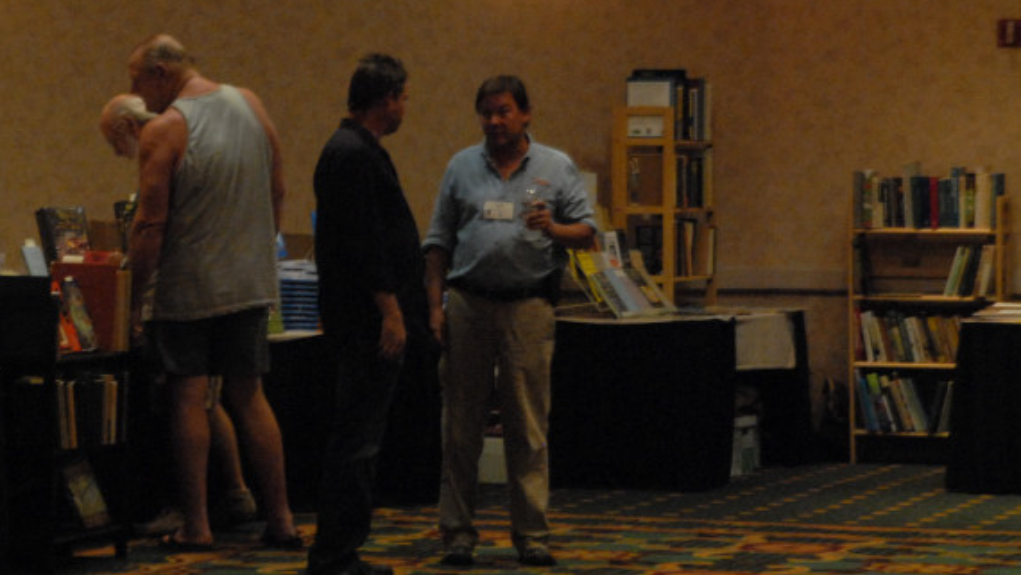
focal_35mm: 166
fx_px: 4488
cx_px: 312
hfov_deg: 13.0
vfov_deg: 7.3
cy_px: 124
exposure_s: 1/60
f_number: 4
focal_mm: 75
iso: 1600
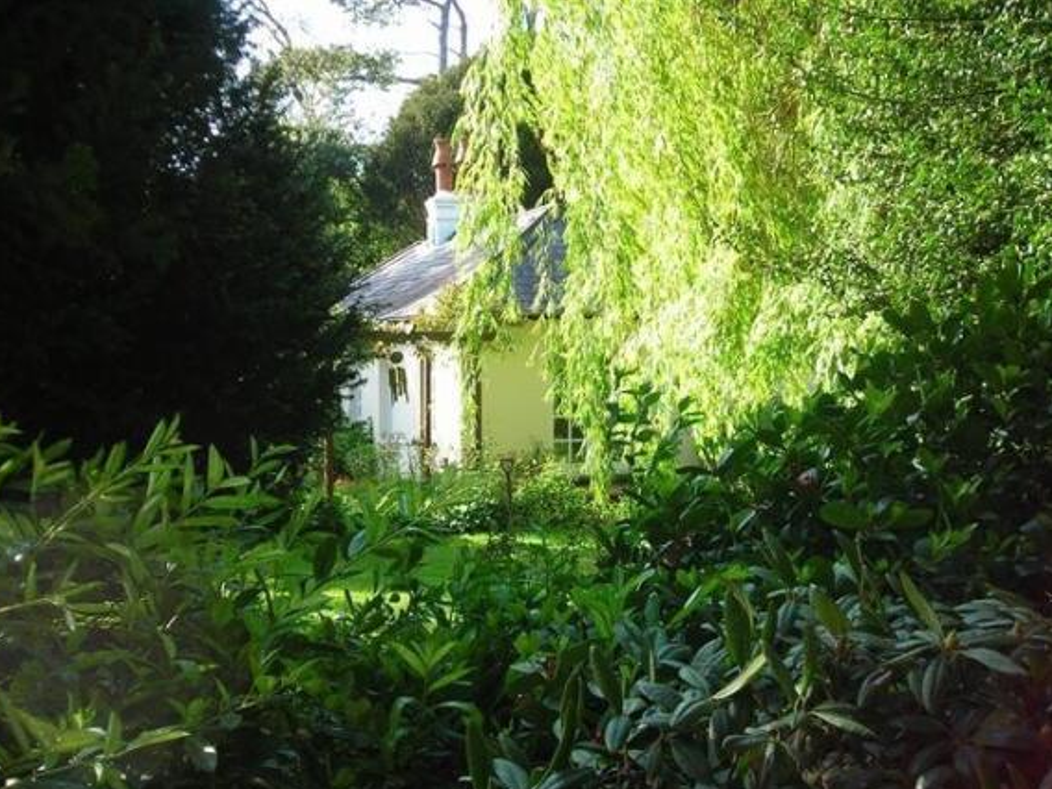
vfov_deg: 36.8
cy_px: 403
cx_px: 518
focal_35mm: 39
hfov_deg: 47.9
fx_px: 1185
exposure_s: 1/80.4
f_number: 3.2
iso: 50
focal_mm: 6.3
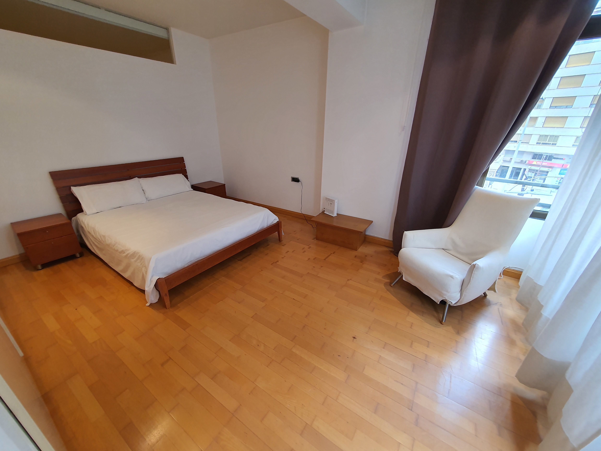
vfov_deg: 89.9
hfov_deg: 106.2
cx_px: 300
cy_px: 226
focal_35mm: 13
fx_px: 226
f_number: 2.2
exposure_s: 1/50
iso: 125
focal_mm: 1.8
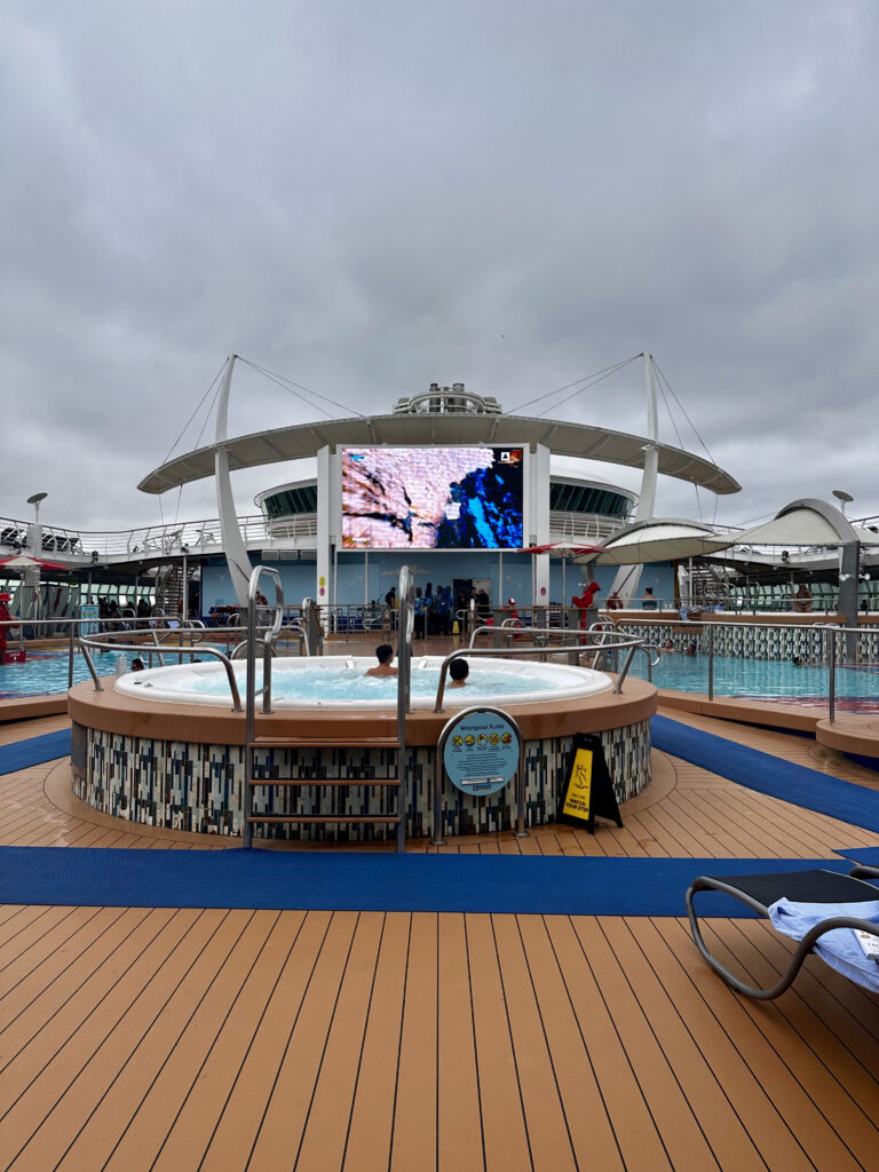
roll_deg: -1.3
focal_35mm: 24
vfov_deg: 71.6
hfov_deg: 56.8
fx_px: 813
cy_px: 586
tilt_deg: +1.9
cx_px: 440
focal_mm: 6.86
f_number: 1.78
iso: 80
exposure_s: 1/785
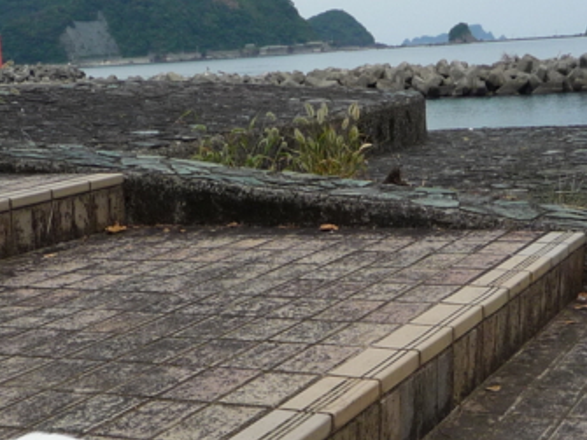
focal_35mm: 74
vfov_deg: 19.8
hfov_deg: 26.3
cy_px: 287
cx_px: 272
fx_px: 1254
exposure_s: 1/640
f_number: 3.5
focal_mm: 4.4
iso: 100
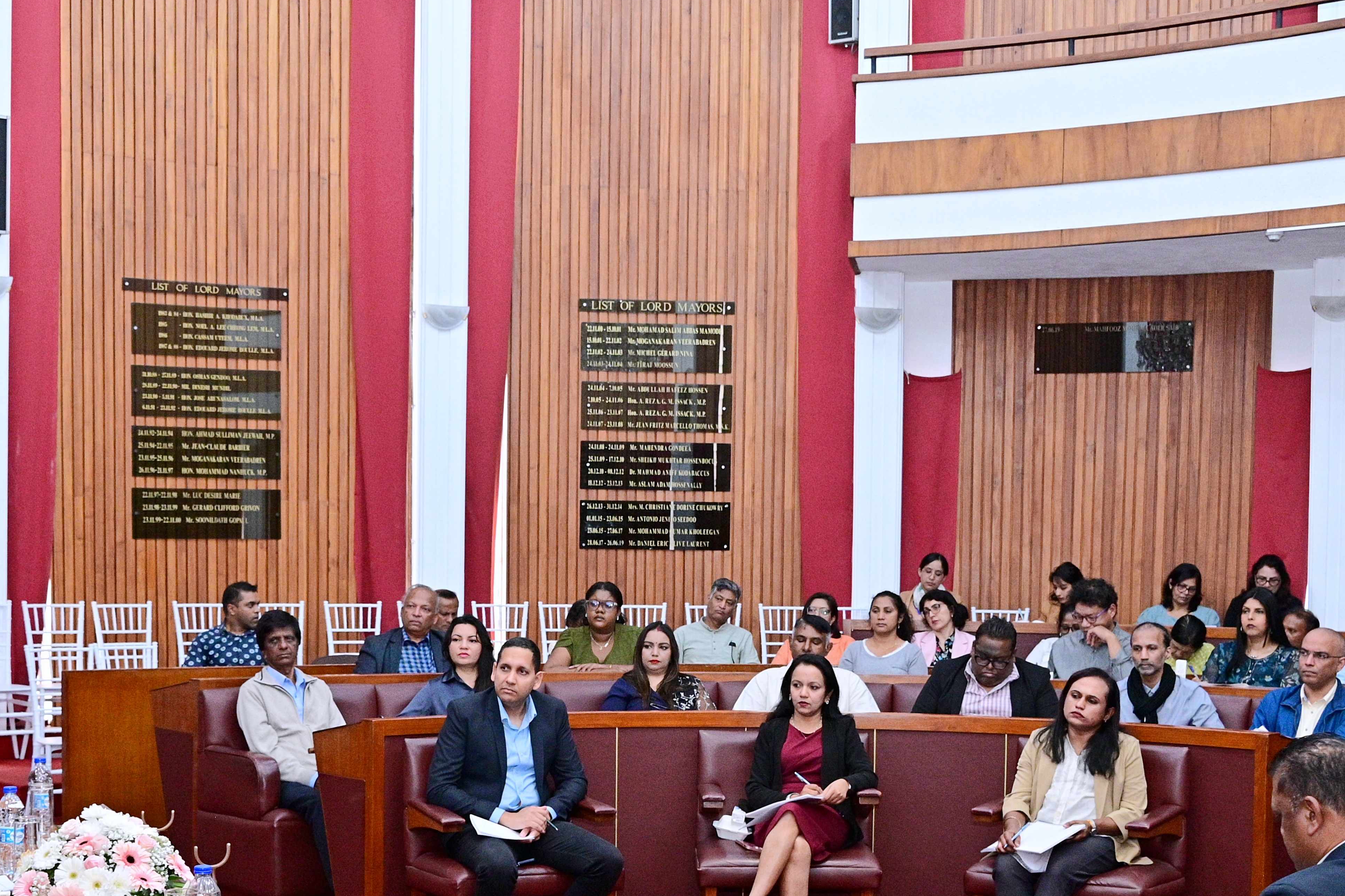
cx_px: 647
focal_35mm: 50
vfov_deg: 26.6
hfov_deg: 39.6
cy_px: 684
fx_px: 1868
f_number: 5.6
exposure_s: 1/200
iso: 2500
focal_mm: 32
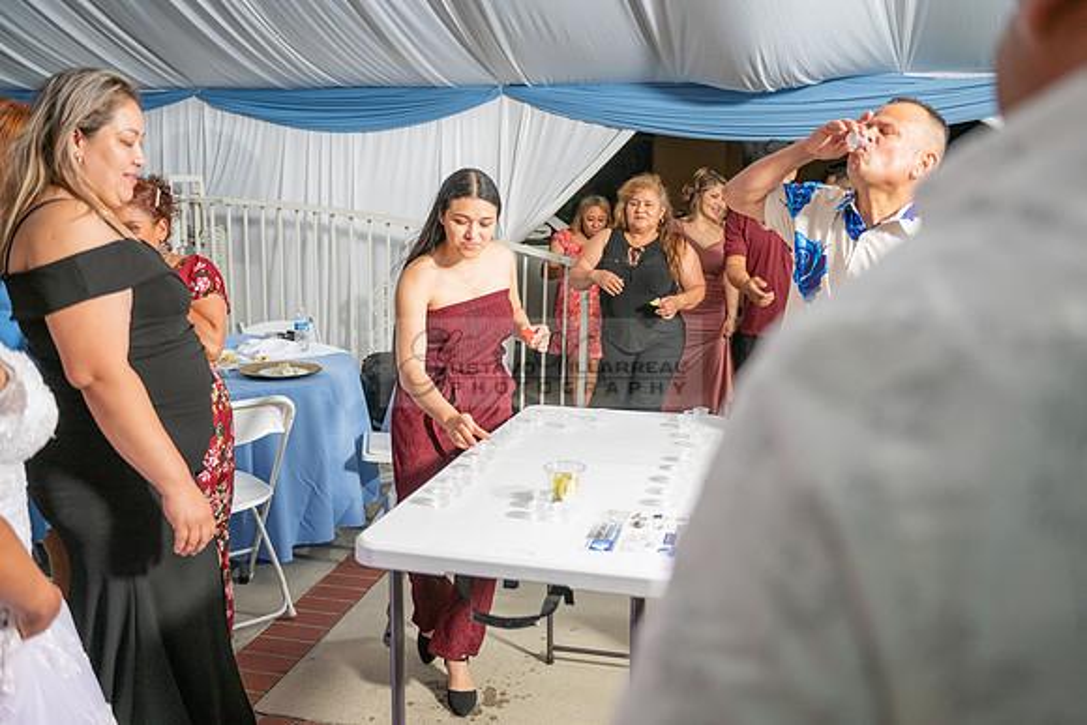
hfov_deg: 58.7
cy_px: 362
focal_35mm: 32
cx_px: 544
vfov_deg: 41.1
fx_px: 966
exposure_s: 1/125
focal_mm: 32
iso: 250
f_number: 2.8
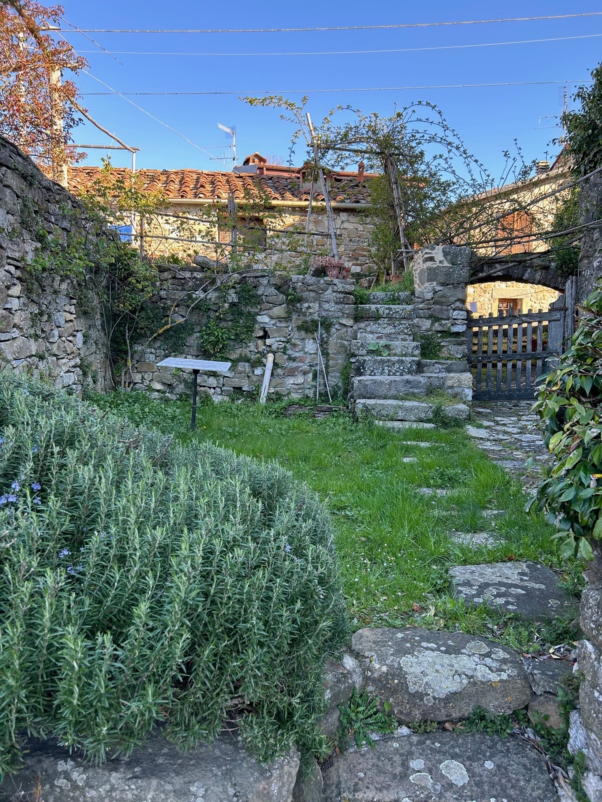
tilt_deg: -5.7
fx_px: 603
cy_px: 401
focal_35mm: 26
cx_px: 301
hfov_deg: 53.1
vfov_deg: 67.3
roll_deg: -1.0
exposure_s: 1/303
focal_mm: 5.7
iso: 50
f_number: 1.5
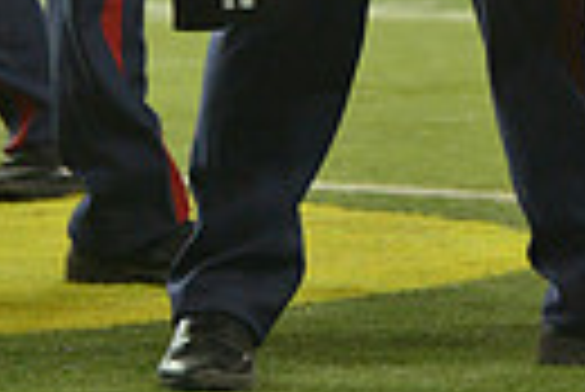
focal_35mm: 1350
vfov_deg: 1.0
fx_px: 21962
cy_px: -586
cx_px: 376
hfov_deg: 1.5
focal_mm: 390
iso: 2000
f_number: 5.6
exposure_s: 1/400
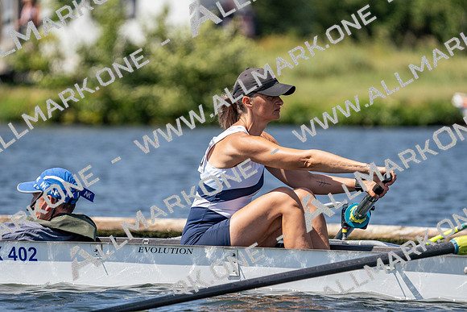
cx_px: 234
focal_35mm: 400
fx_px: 5190
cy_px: 156
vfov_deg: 3.4
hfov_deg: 5.2
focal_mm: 400
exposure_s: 1/2000
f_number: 6.3
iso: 320
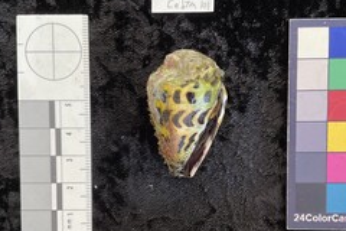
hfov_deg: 44.4
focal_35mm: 44
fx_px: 423
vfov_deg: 30.2
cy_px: 160
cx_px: 196
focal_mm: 3
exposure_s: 1/50
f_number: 1.8
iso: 80
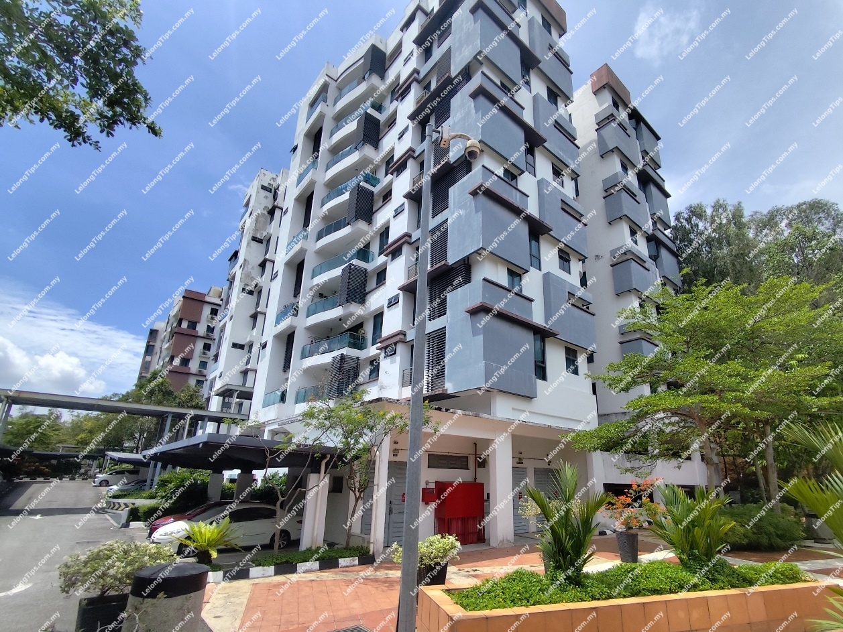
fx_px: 390
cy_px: 316
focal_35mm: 16
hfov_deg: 94.5
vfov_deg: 78.1
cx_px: 422
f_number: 2.2
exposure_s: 1/2182
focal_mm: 1.65
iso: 50
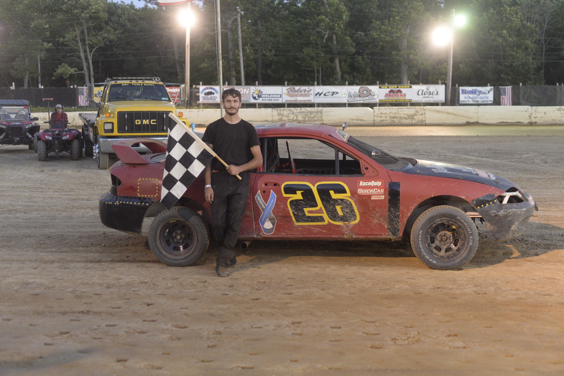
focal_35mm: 50
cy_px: 188
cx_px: 282
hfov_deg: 39.6
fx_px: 784
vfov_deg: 27.0
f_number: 3.2
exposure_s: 1/200
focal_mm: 50
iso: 4000
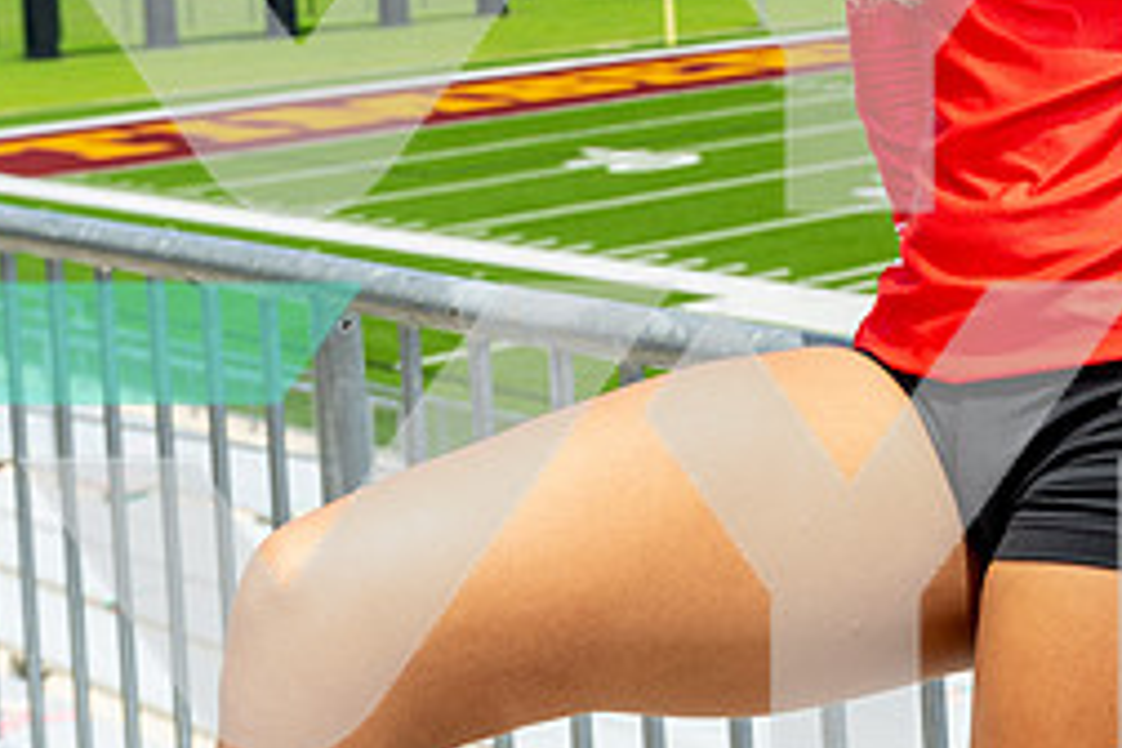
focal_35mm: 85
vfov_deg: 15.7
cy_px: -20
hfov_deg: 23.2
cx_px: 1046
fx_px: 2649
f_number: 8
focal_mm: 37
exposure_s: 1/125
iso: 100
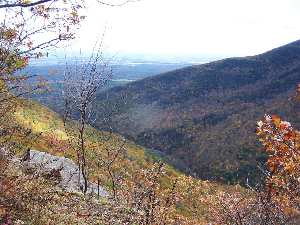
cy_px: 112
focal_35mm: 38
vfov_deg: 37.7
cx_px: 150
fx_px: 329
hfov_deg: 49.0
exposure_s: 1/320
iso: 80
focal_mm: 6.3
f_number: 2.8
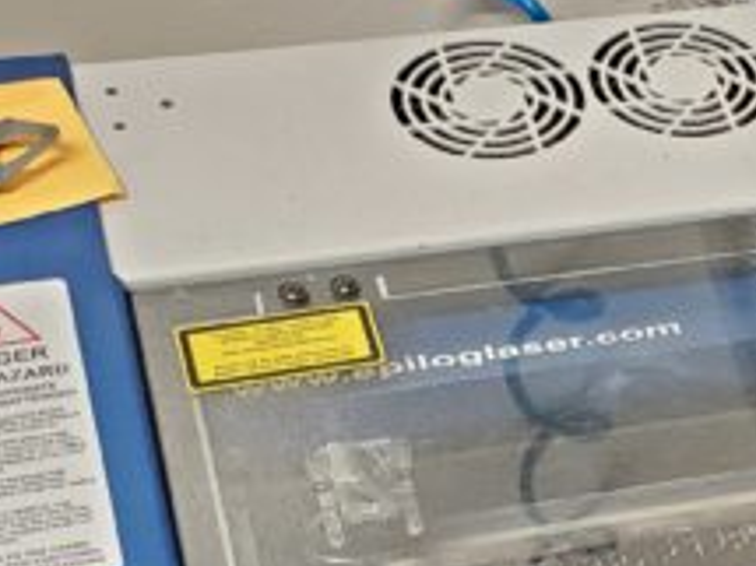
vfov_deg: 15.1
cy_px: 752
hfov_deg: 18.7
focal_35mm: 93
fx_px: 2030
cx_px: 1122
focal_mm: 4.3
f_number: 2.4
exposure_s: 1/39
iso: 400
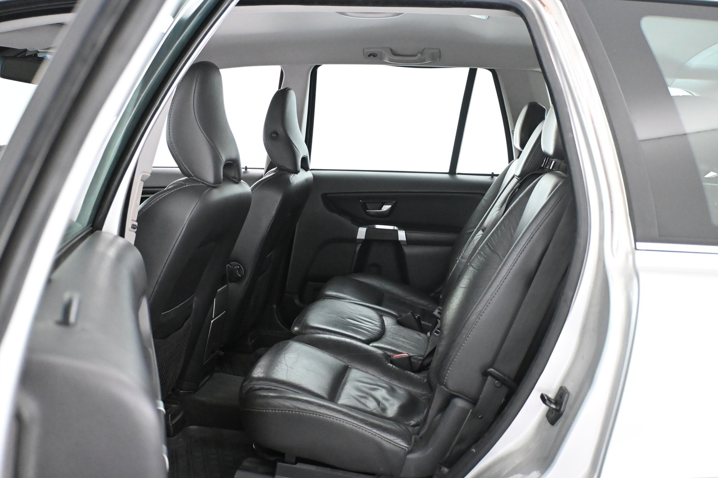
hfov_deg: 55.1
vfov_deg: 38.4
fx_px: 688
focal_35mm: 34
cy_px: 239
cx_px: 359
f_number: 4.2
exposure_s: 1/60
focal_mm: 23
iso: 7200
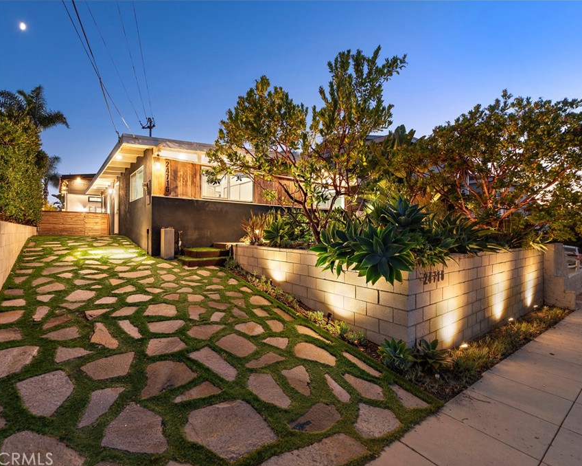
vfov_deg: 77.0
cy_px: 234
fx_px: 293
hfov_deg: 89.3
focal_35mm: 17
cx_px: 257
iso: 160
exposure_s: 1.6
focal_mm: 15
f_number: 7.1
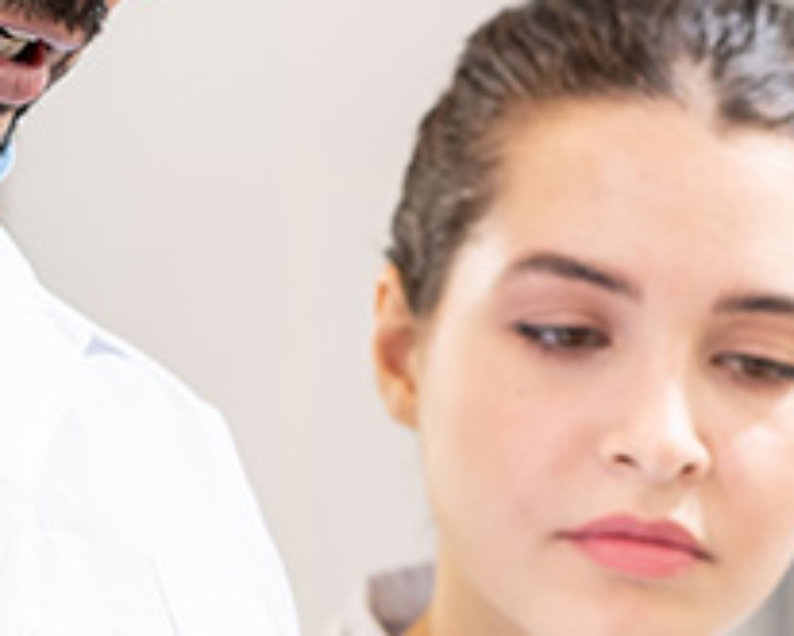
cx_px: 412
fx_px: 5878
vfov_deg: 6.2
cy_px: 592
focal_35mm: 250
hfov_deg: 7.7
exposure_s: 1/200
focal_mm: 50
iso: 400
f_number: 2.8
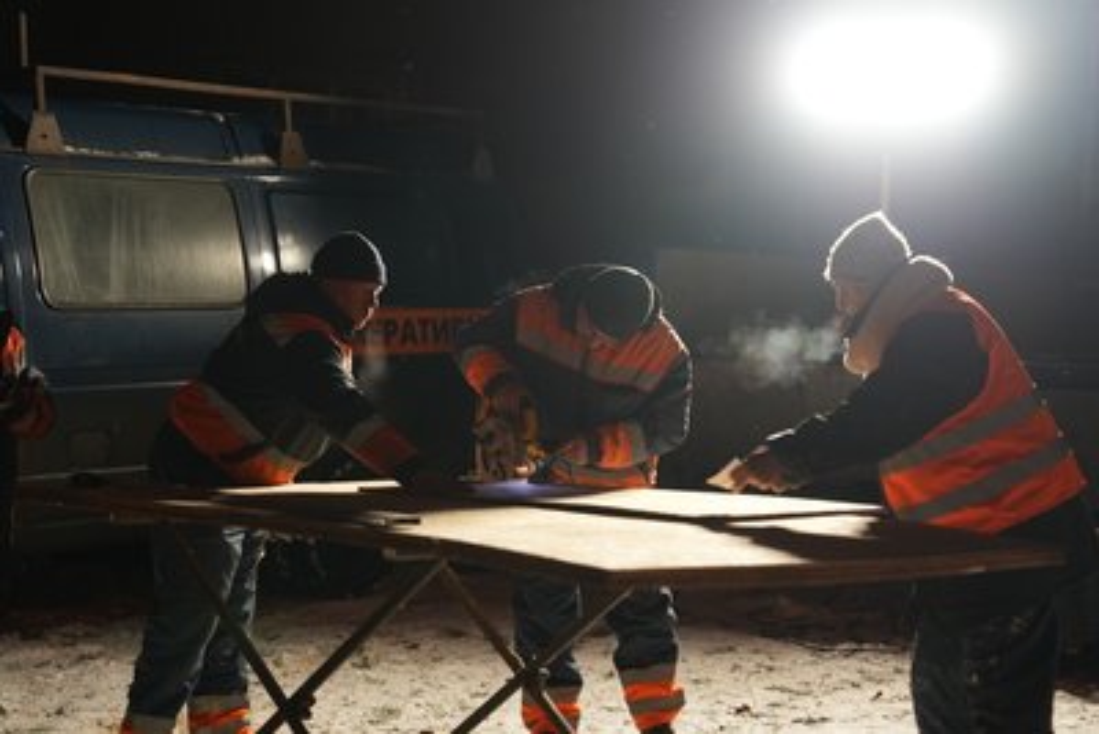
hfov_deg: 28.8
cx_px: 550
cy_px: 367
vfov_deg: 19.5
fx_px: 2138
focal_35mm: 70
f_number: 2.8
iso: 2000
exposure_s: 1/160
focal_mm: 70
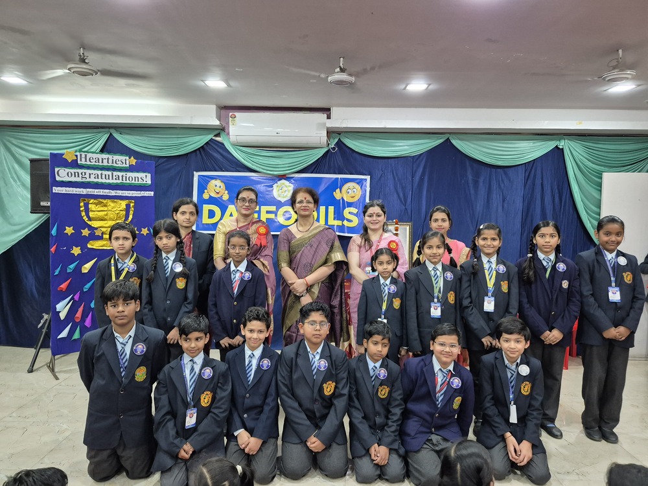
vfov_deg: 58.9
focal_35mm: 23
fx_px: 431
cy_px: 243
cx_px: 324
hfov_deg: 73.9
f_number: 1.8
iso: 640
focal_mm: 5.4
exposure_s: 1/100
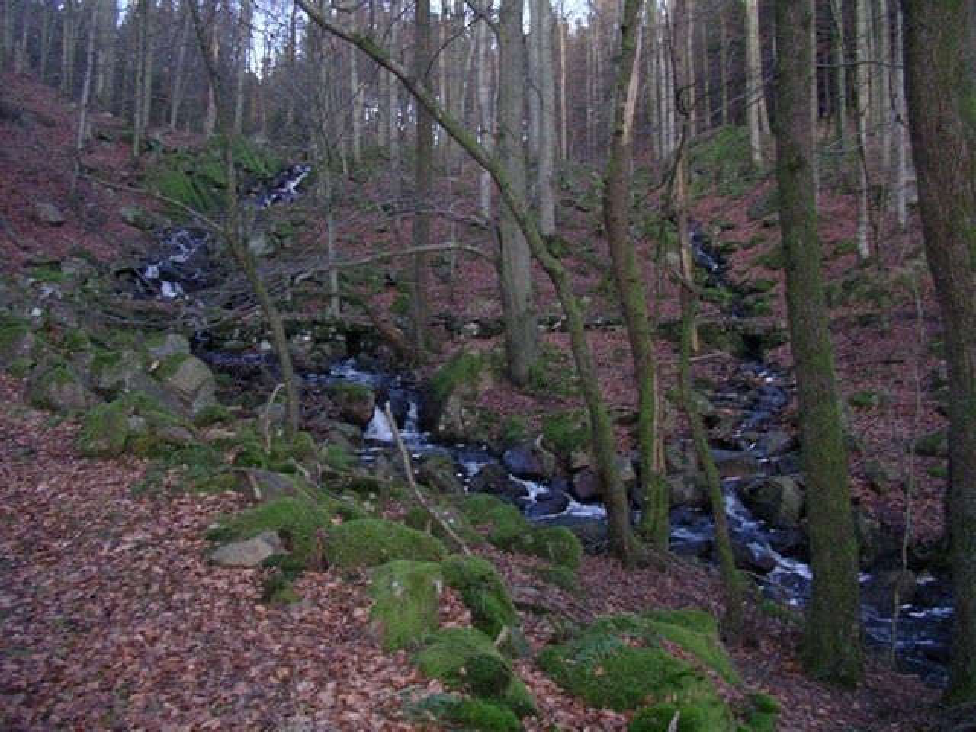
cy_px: 366
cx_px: 488
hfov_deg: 50.1
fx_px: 1043
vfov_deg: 38.7
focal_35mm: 37
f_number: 2.8
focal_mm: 5.7
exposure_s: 1/60
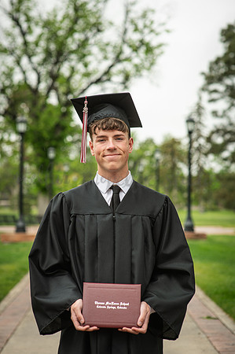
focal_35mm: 85
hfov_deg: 16.0
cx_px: 118
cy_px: 177
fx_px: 834
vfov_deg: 23.9
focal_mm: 85
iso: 400
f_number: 3.2
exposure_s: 1/320
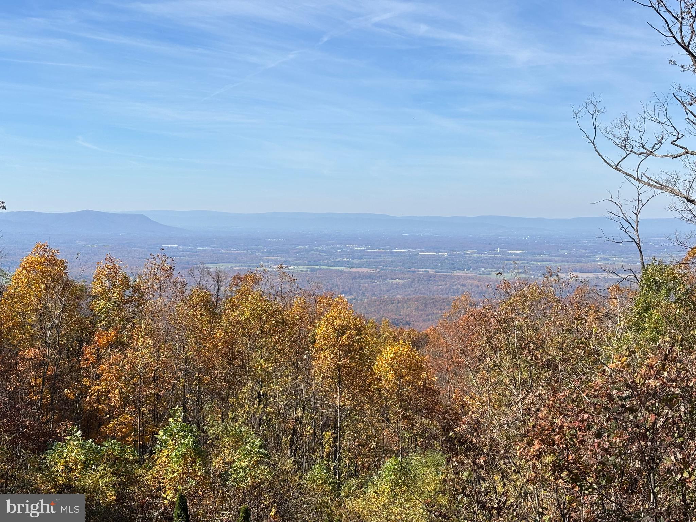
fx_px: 1046
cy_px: 261
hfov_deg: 36.8
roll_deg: -1.0
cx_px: 348
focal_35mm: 52
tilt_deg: -2.3
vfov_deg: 28.0
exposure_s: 1/2778
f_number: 1.6
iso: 40
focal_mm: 5.96
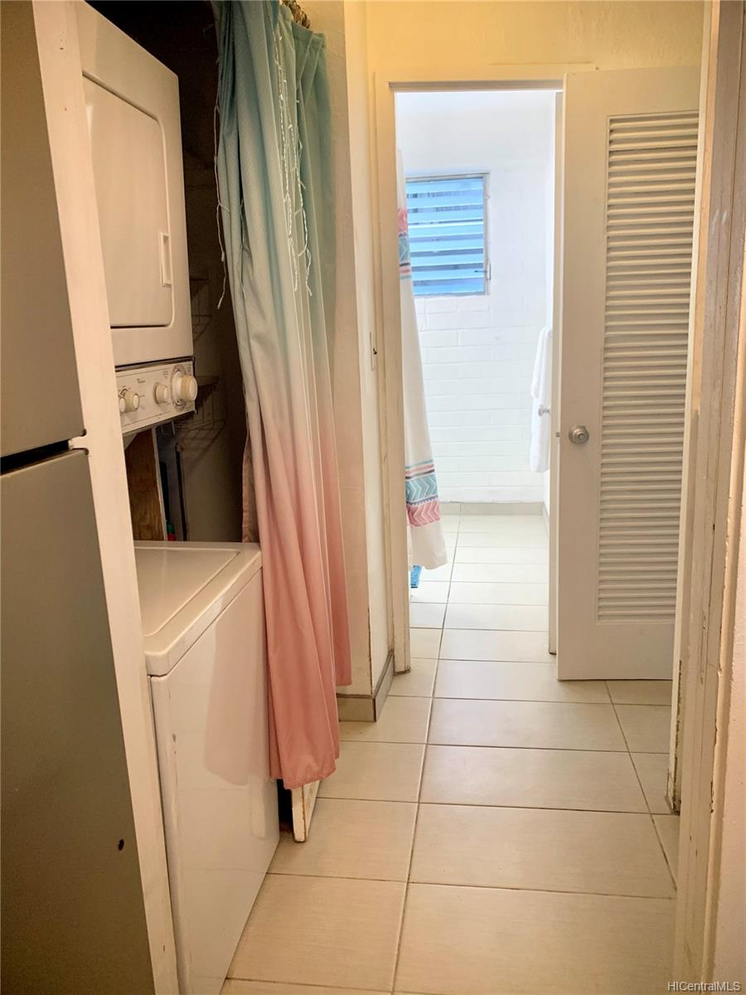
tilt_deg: -11.6
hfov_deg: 53.1
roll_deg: +1.4
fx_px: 747
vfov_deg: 67.3
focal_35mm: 26
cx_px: 373
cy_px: 498
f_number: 1.8
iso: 80
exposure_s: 1/60
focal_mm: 4.25
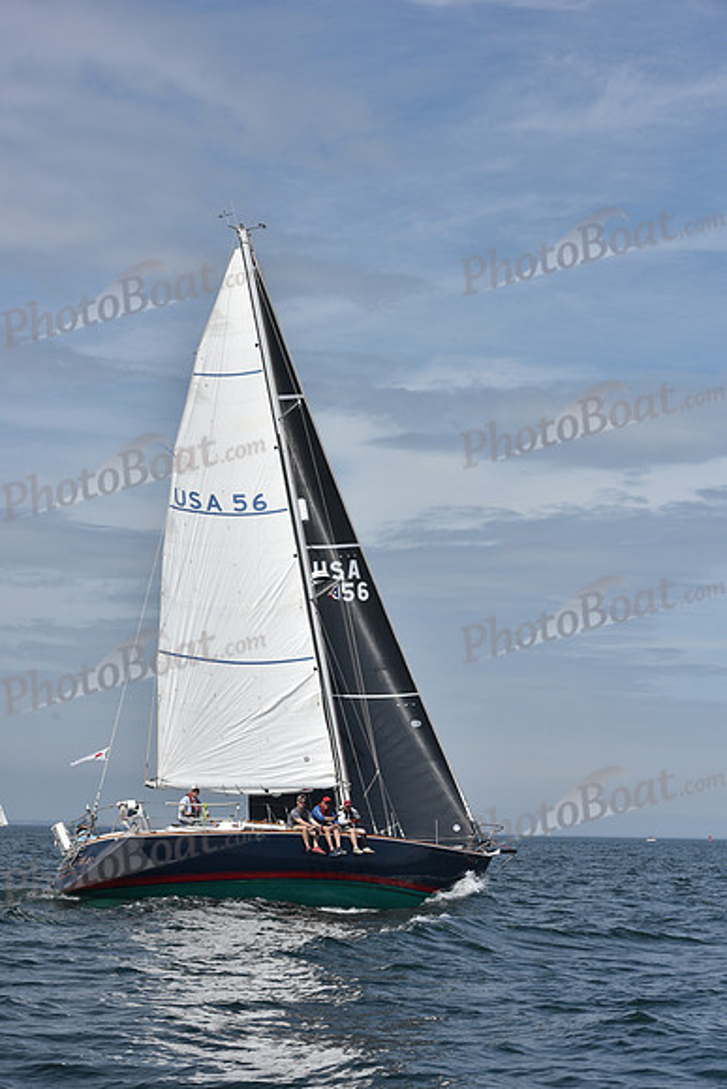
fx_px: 2119
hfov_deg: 19.5
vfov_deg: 28.8
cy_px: 544
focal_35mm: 70
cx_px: 364
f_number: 9
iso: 200
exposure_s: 1/1250
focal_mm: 70
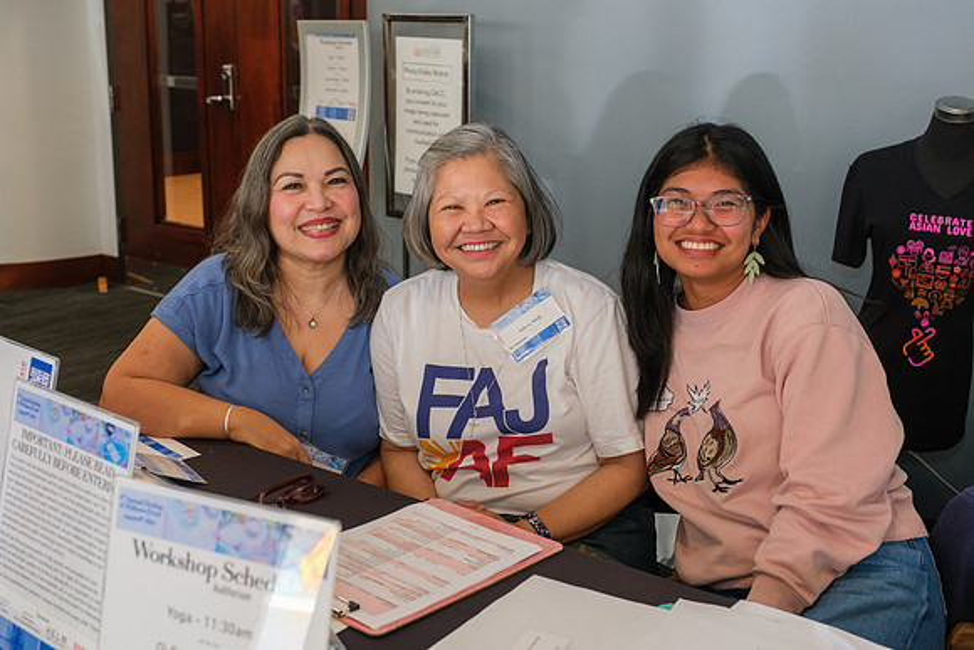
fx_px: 1191
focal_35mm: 44
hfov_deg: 44.5
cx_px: 487
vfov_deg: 30.5
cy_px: 325
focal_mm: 29.2
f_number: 4
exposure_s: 1/60
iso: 1000
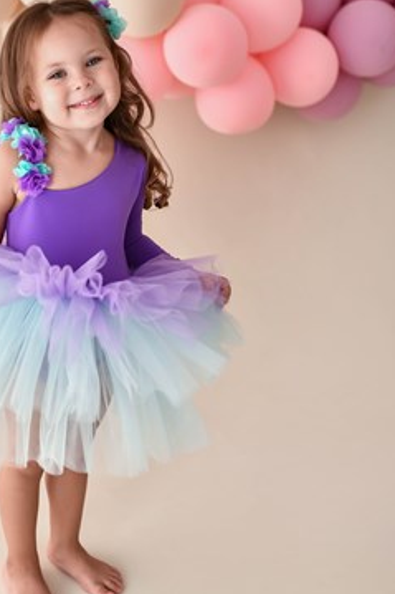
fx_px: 939
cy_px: 188
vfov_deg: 34.7
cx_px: 93
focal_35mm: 57
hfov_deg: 23.5
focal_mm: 35
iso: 125
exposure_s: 1/320
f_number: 2
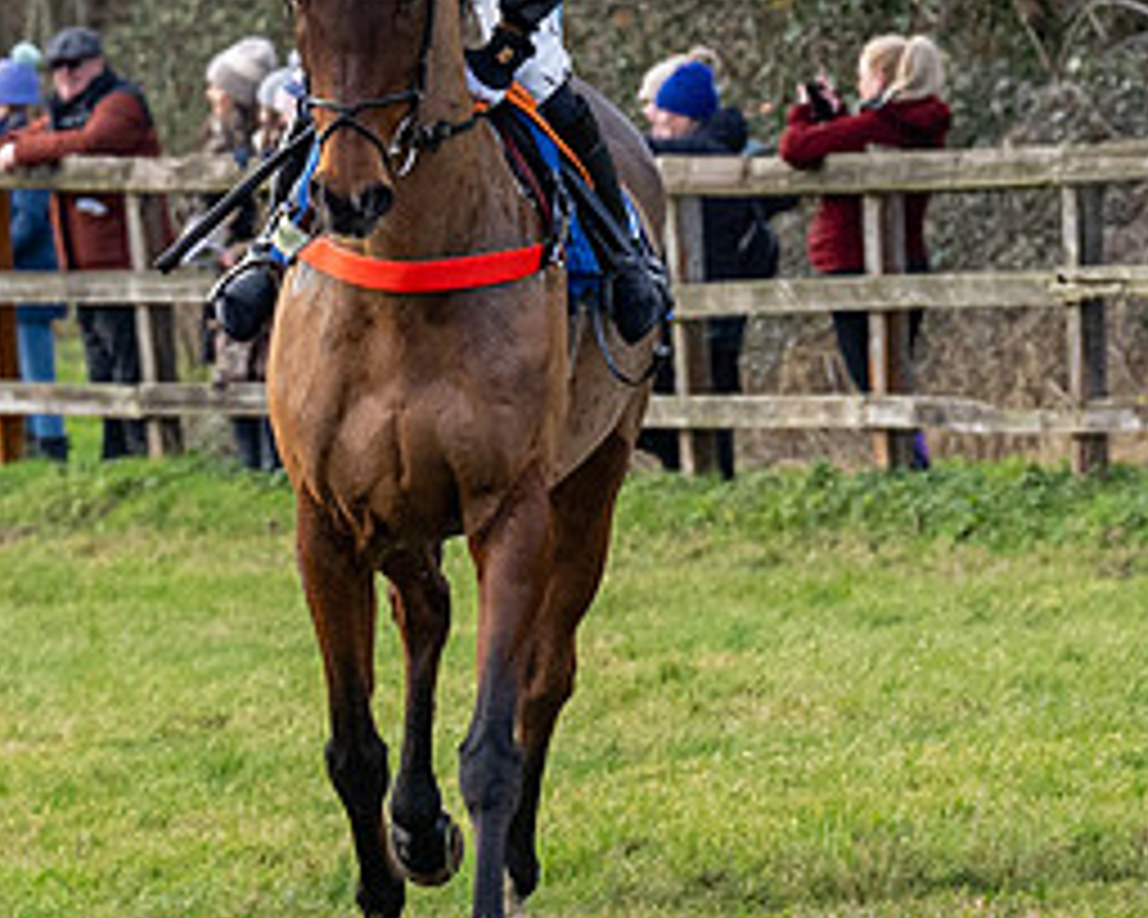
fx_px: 33195
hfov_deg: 2.0
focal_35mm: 977
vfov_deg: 1.6
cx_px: 704
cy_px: 367
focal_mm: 140
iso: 800
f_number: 5
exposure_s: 1/800
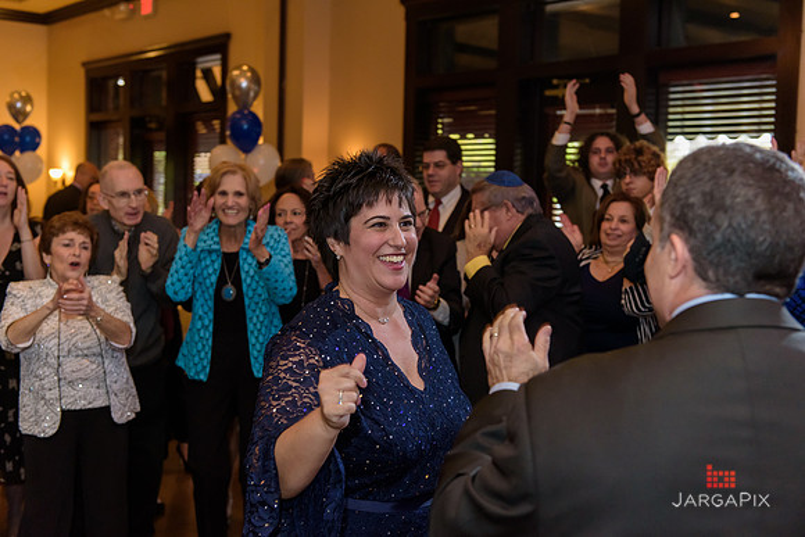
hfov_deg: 41.1
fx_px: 1074
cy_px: 268
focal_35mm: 48
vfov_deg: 28.1
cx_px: 402
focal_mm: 48
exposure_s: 1/125
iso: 1600
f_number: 3.2
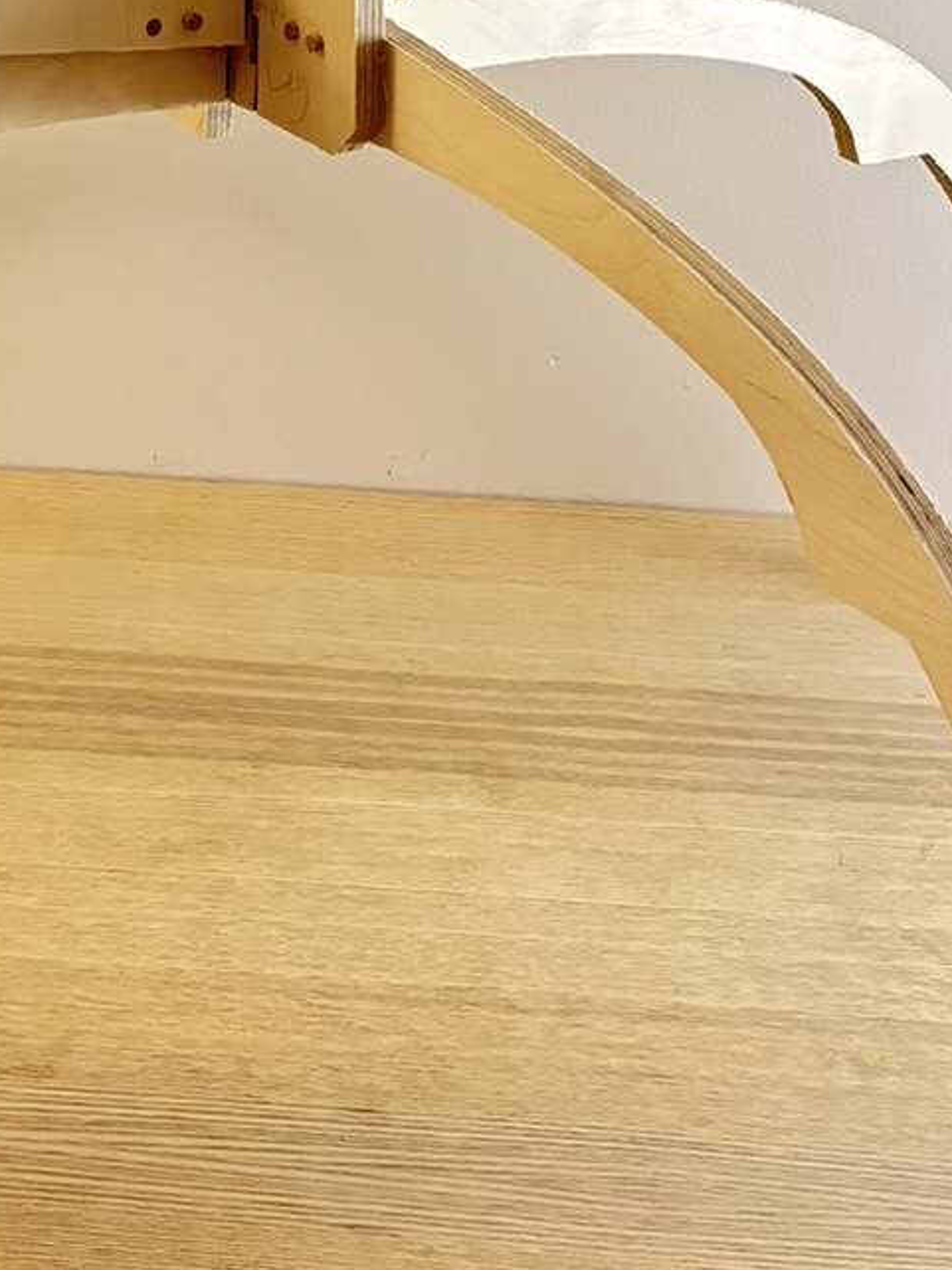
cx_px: 164
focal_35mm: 83
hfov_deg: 17.6
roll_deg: -2.3
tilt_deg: -9.7
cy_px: -358
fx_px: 3046
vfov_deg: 21.4
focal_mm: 5.96
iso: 500
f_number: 1.6
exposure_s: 1/60
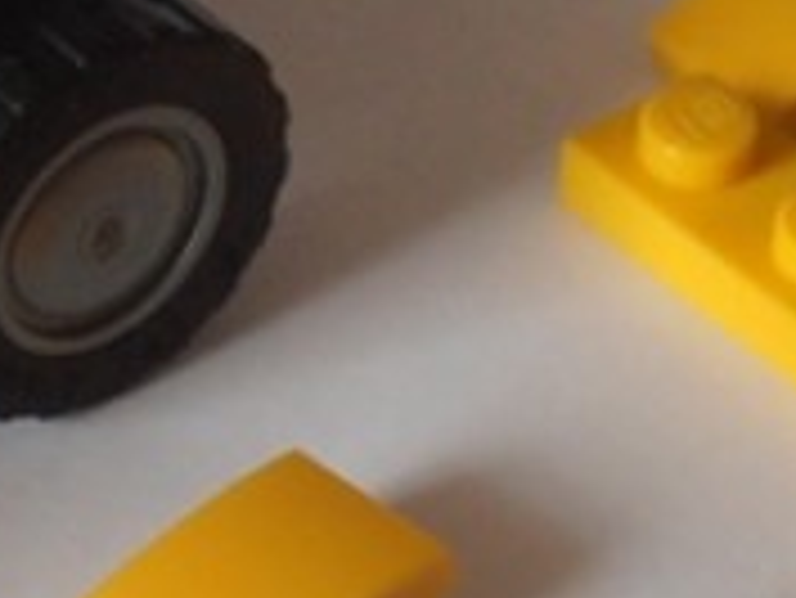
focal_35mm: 188
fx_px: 4326
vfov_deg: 7.9
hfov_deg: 10.5
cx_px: 229
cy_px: 578
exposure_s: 1/25
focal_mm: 6.61
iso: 125
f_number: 3.9
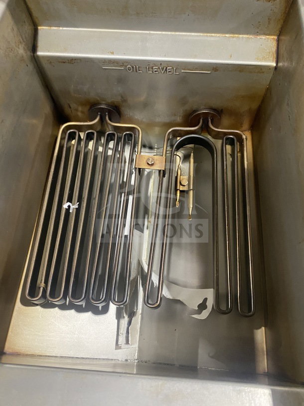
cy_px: 203
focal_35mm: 26
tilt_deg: -65.5
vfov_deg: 67.3
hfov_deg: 53.1
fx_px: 304
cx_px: 152
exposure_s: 1/60
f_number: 1.8
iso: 500
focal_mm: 4.25
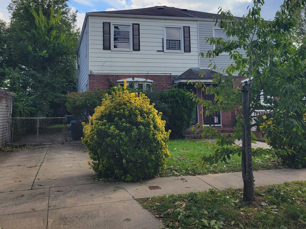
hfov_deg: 52.6
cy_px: 76
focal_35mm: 35
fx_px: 309
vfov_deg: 40.2
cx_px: 145
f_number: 1.8
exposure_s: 1/1525
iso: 40
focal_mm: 5.4
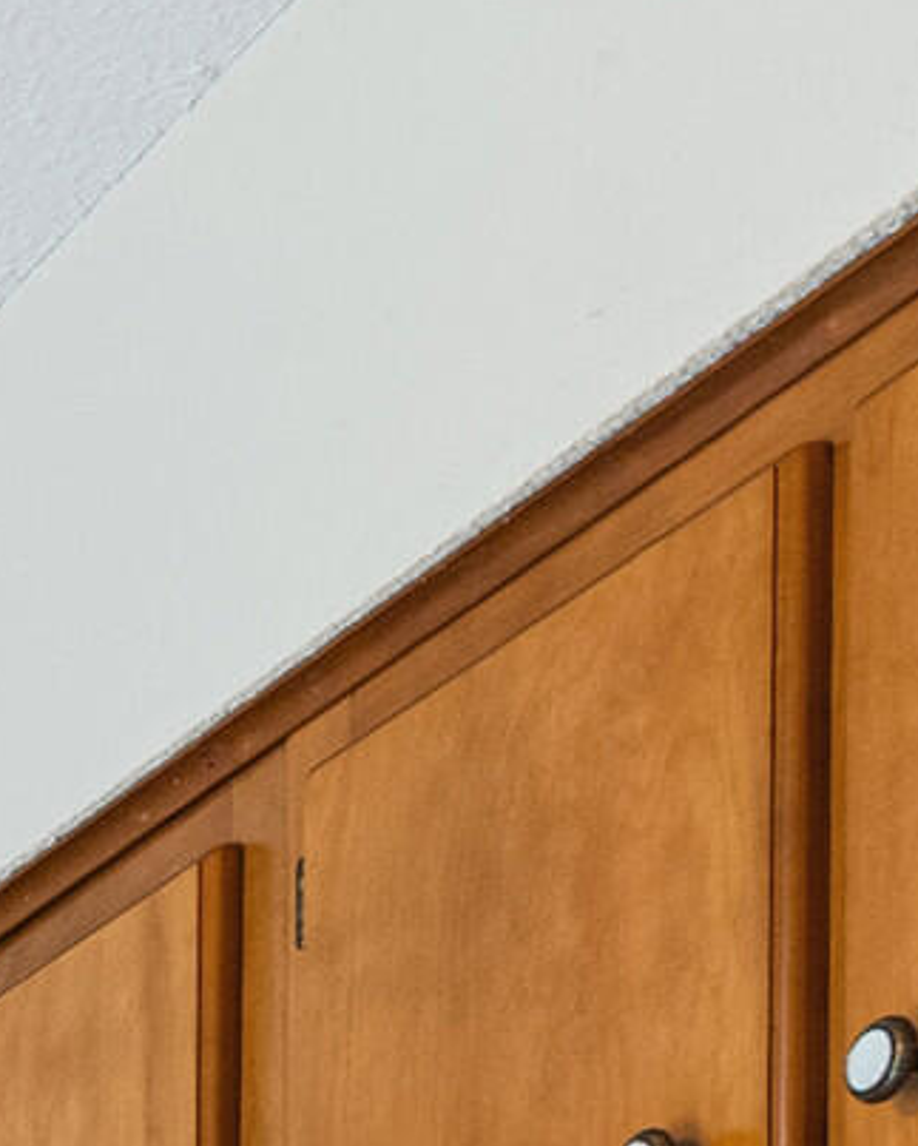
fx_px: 3664
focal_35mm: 108
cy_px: 2259
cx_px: -1876
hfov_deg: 10.2
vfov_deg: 14.8
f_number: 9.5
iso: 800
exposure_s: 1/4
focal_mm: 16
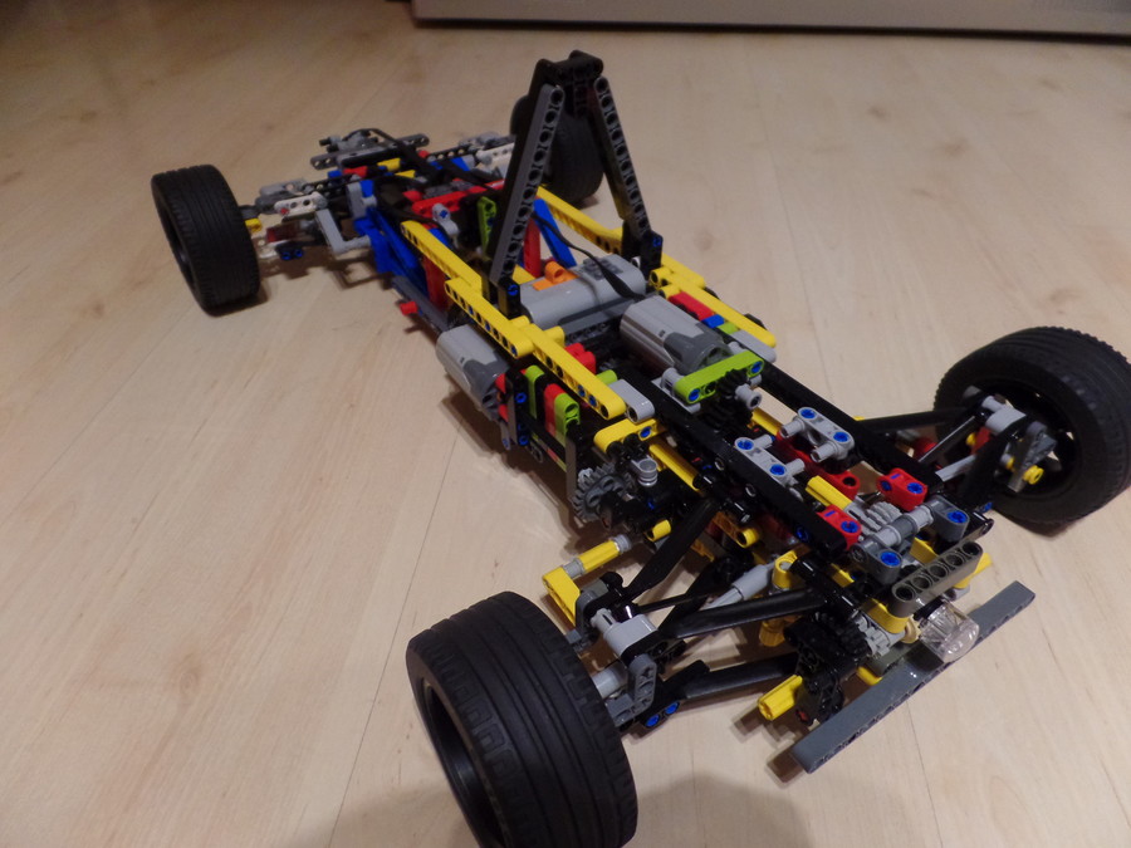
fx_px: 751
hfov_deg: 73.9
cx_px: 566
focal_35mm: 23
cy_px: 424
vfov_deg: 58.9
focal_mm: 4.1
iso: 400
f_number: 2.8
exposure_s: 1/30
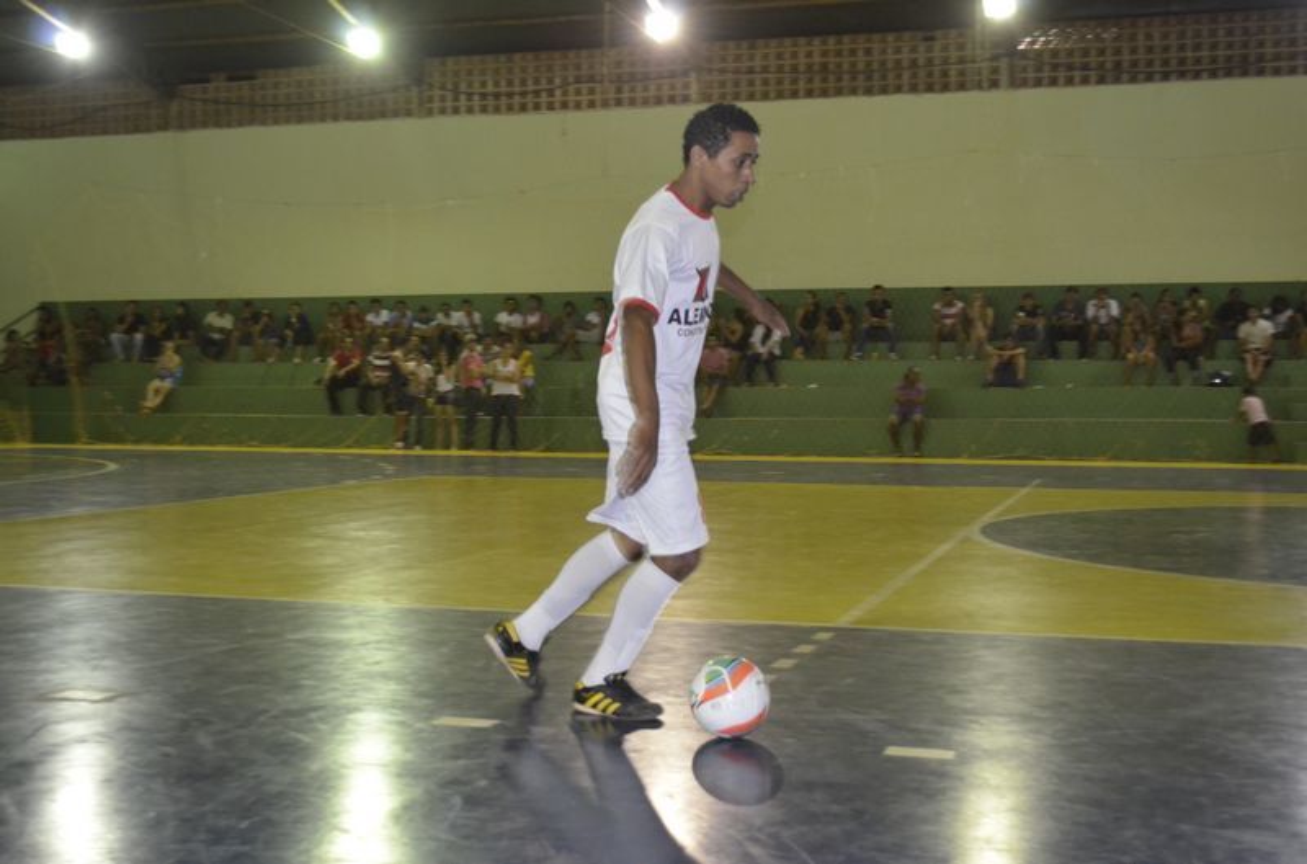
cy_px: 432
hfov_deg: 45.1
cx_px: 654
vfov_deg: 30.7
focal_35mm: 44
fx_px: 1575
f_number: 4.5
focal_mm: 29
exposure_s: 1/60
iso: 2800
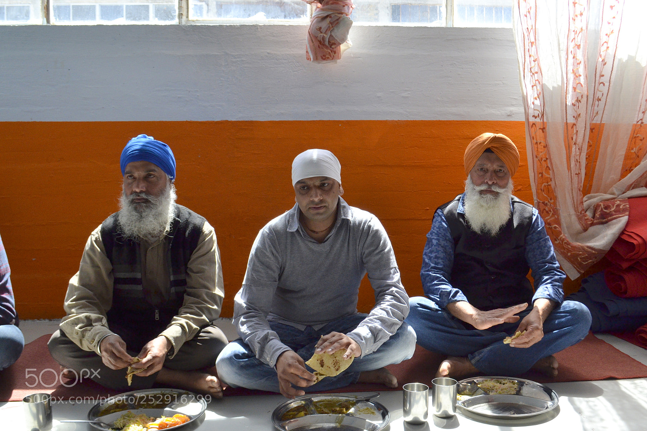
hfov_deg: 57.2
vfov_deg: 40.0
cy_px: 216
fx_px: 593
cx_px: 324
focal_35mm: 33
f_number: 7.1
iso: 800
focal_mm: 22
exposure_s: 1/640
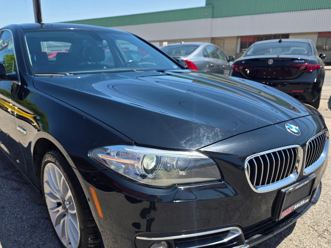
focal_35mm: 29
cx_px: 144
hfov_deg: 61.4
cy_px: 155
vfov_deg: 47.8
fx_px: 277
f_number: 1.7
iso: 40
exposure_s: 1/1384
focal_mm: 6.3
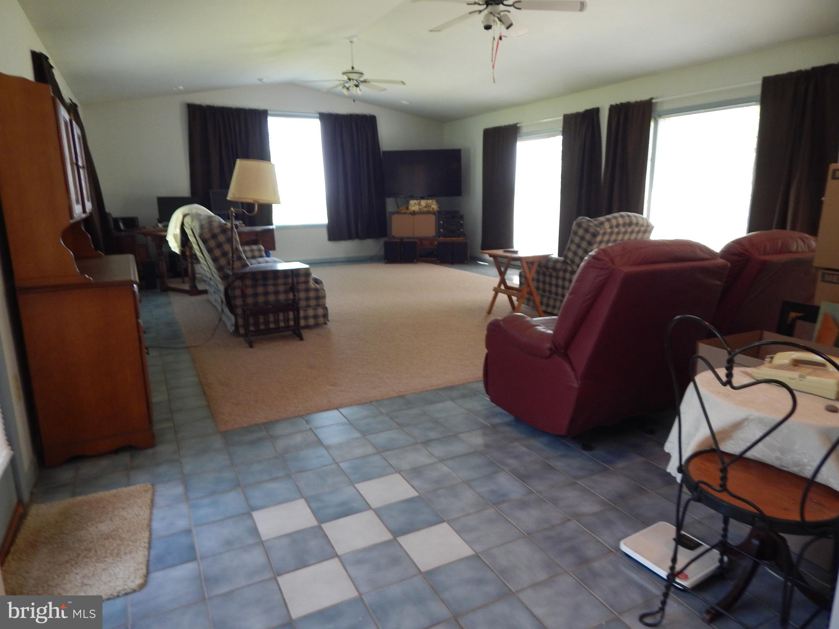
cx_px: 420
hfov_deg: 76.4
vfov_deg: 61.1
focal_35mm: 22
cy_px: 314
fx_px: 533
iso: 180
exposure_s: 1/30
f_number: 3
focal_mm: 4
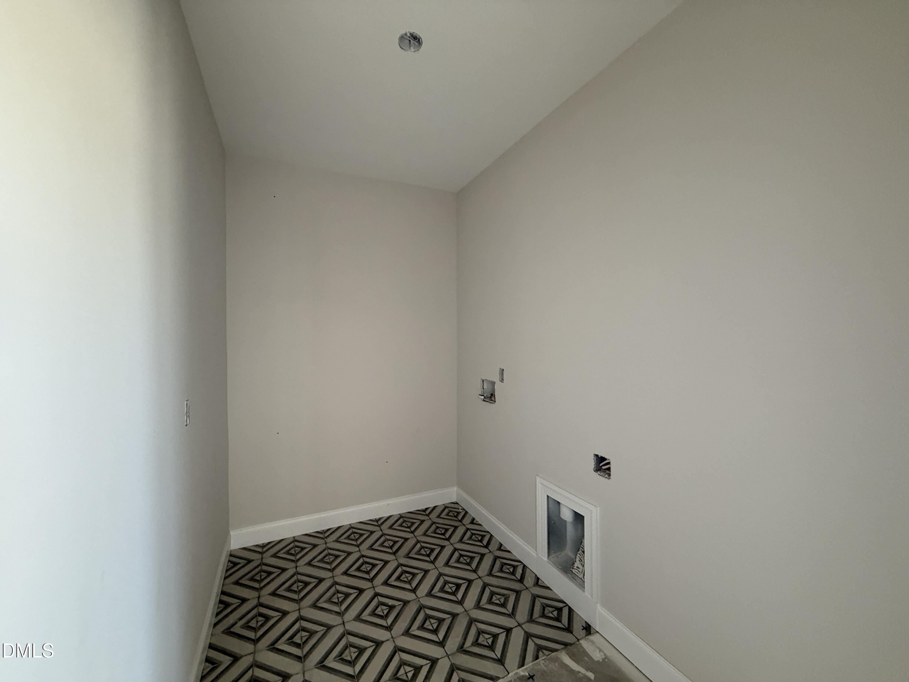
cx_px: 454
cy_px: 341
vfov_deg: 85.7
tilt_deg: -0.1
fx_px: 368
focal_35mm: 14
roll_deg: -0.6
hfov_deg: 102.1
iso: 320
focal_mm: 2.22
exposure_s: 1/68
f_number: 2.2
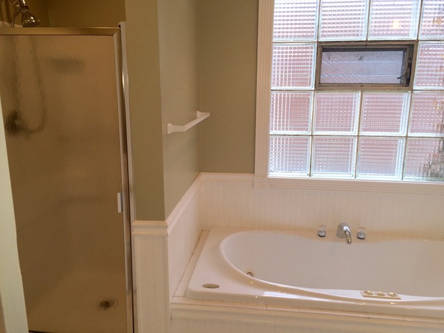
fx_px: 372
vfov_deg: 48.2
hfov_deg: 61.7
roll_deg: -1.8
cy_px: 166
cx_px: 222
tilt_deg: -12.7
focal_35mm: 29
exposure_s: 1/55
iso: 32
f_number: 2.2
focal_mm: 4.15
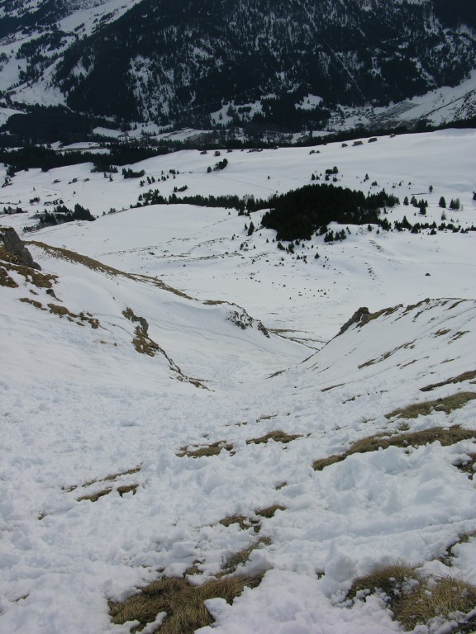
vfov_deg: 52.6
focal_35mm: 35
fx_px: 642
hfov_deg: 40.7
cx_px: 238
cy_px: 317
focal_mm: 8.9
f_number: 6.3
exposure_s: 1/225
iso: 50
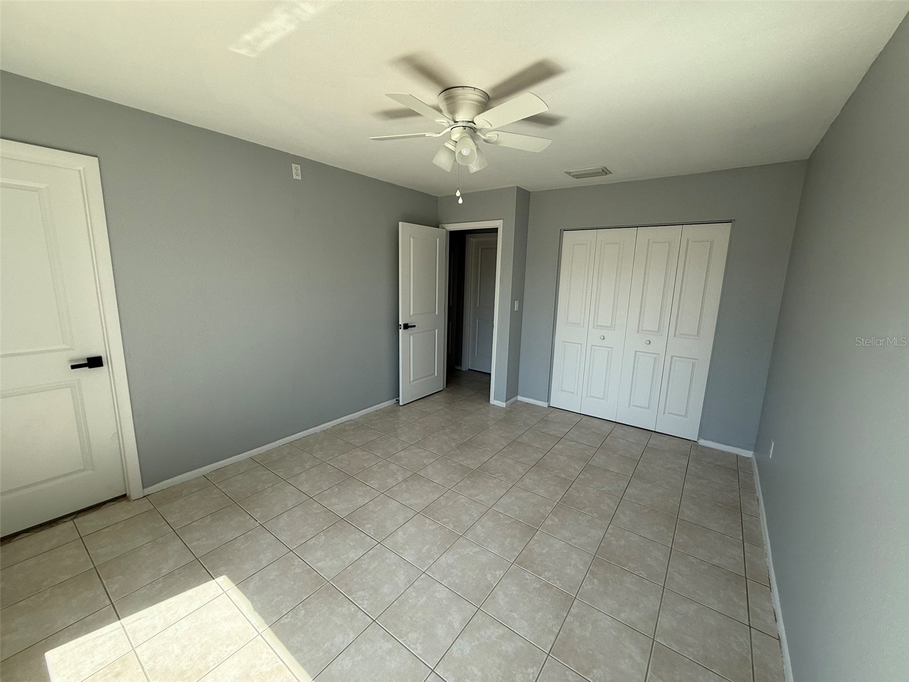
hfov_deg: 102.1
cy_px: 341
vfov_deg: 85.7
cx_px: 454
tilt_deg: -9.9
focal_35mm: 14
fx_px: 368
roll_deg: -2.6
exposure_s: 1/192
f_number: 2.2
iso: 50
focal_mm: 2.22
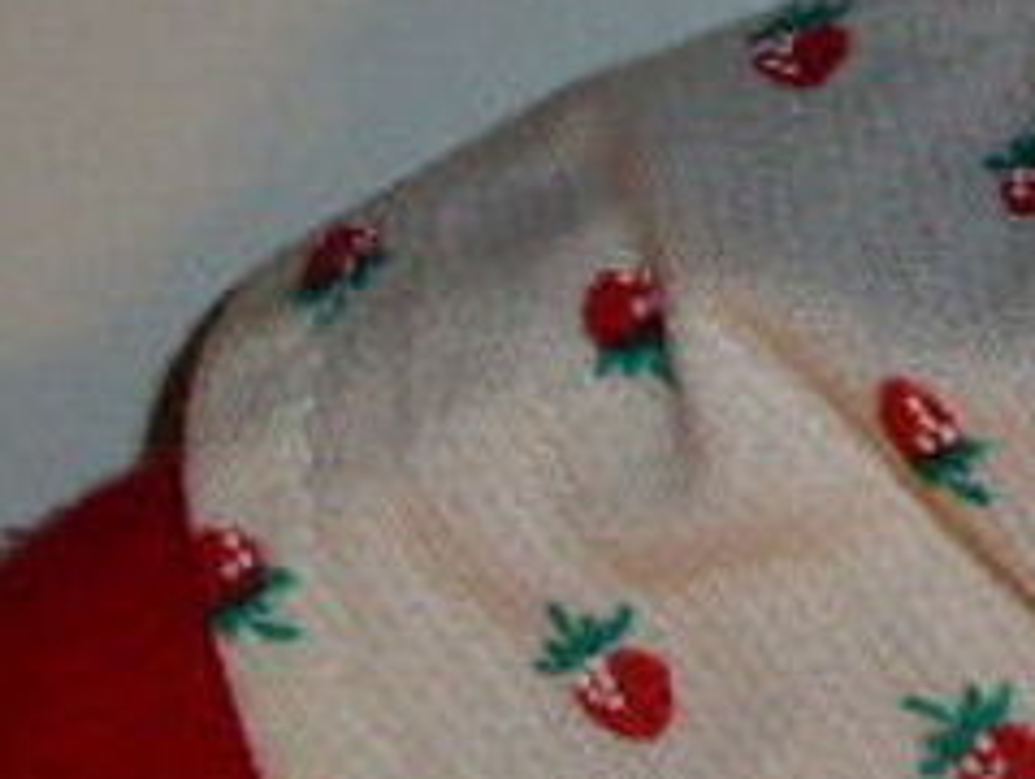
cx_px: 2092
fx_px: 7127
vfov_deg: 6.2
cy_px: 1047
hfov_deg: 7.9
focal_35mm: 238
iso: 320
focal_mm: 9.7
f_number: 4.6
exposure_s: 1/60
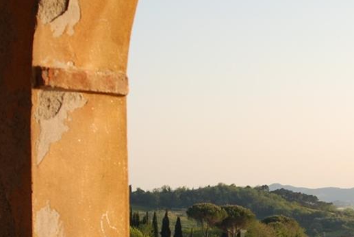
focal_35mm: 130
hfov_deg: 15.6
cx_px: 281
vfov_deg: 10.6
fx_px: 1280
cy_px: 155
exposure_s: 1/200
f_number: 7.1
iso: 100
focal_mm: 28
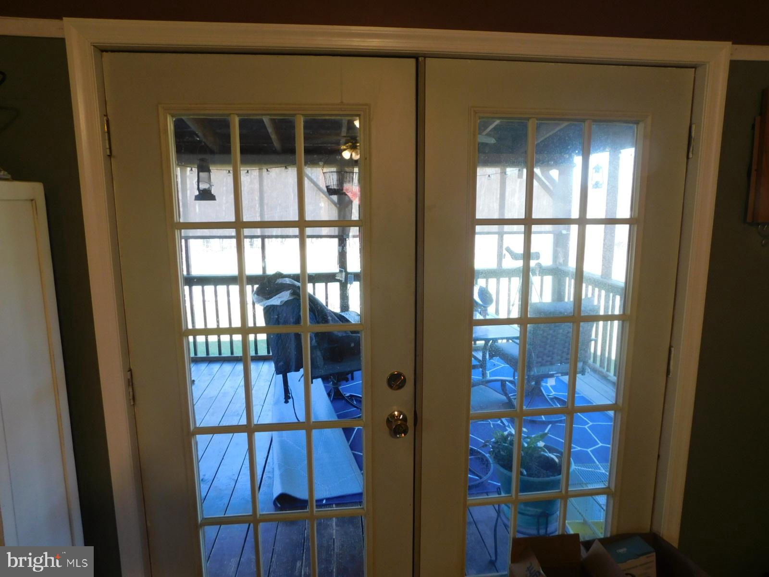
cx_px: 384
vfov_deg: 58.9
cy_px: 288
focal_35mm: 23
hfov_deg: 73.9
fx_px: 511
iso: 125
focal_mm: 4
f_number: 3
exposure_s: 1/30
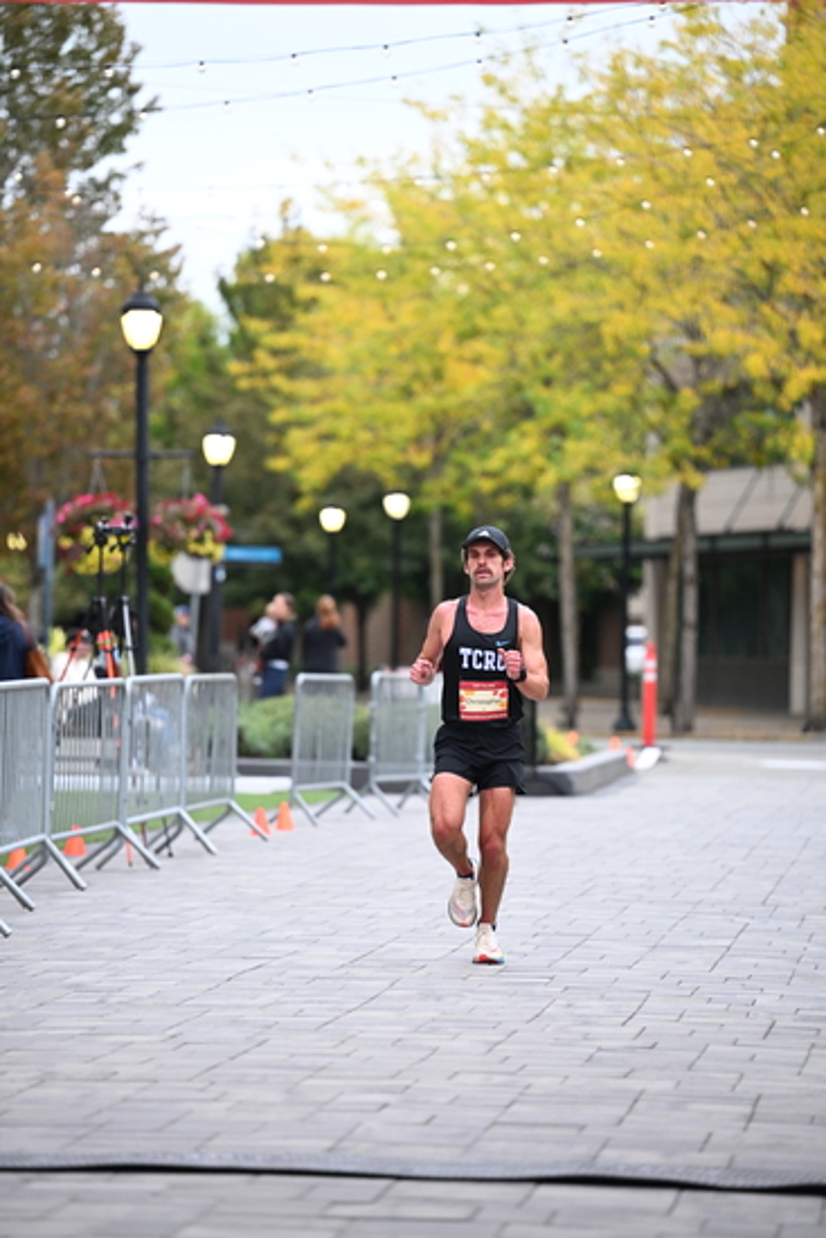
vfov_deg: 14.1
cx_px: 413
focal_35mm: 145
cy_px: 619
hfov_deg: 9.5
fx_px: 4987
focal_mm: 145
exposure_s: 1/800
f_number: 2.8
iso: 1600
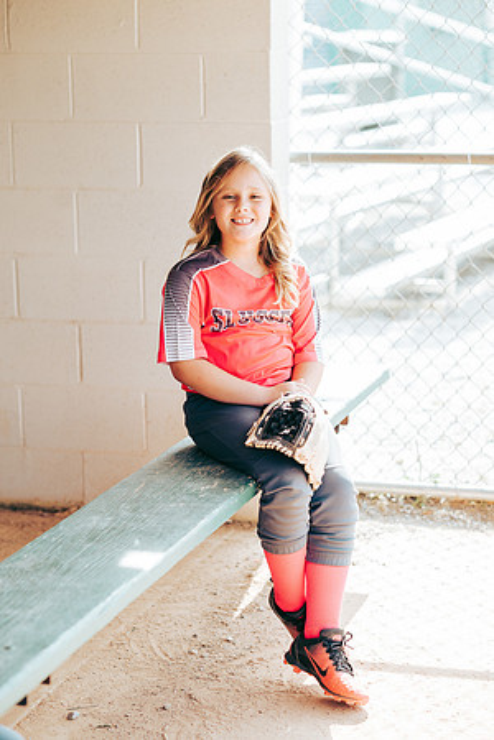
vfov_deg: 23.9
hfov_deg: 16.1
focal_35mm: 85
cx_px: 247
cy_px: 370
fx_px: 1749
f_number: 2.8
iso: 160
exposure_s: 1/320
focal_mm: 85
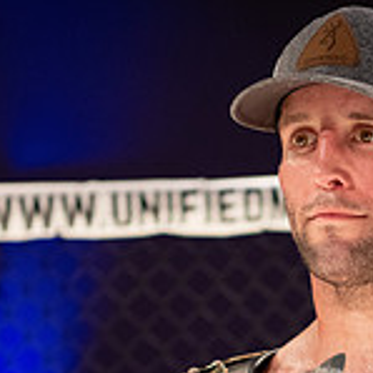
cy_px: 442
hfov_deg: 7.6
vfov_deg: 7.5
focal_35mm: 231
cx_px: 293
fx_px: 2816
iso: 1250
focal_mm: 70
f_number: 2.8
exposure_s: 1/1000
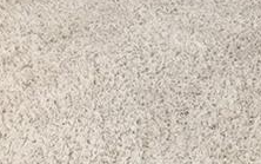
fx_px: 814
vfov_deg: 8.3
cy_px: -424
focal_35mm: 114
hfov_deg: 16.5
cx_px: -139
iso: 800
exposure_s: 1/10
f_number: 8
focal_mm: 10.4
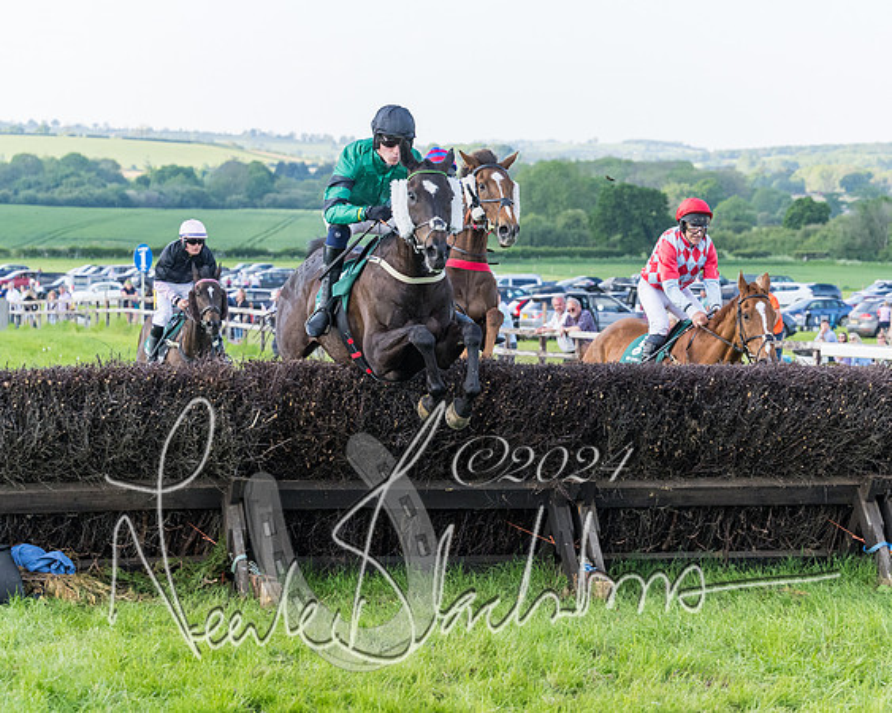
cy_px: 363
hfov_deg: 16.3
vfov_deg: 13.1
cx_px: 473
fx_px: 3111
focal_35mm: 118
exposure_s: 1/2500
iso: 800
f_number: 4
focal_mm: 70
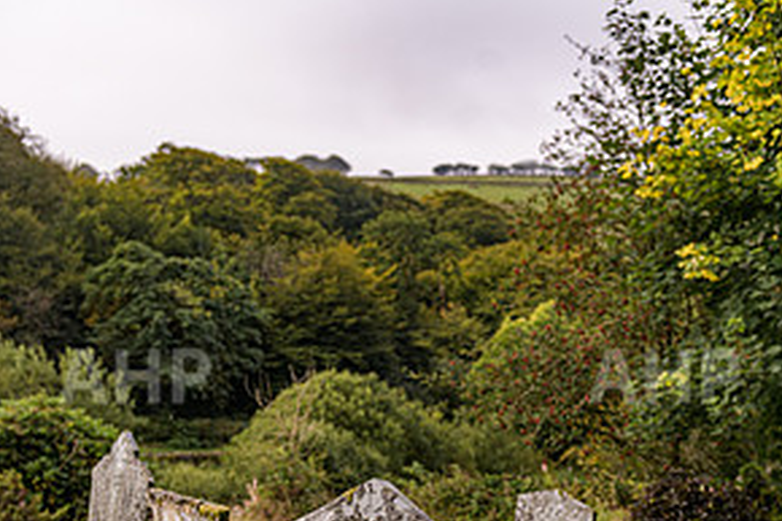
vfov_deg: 21.9
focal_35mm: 59
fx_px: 1281
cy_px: 559
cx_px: 399
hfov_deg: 34.0
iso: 250
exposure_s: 1/640
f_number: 3.5
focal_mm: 38
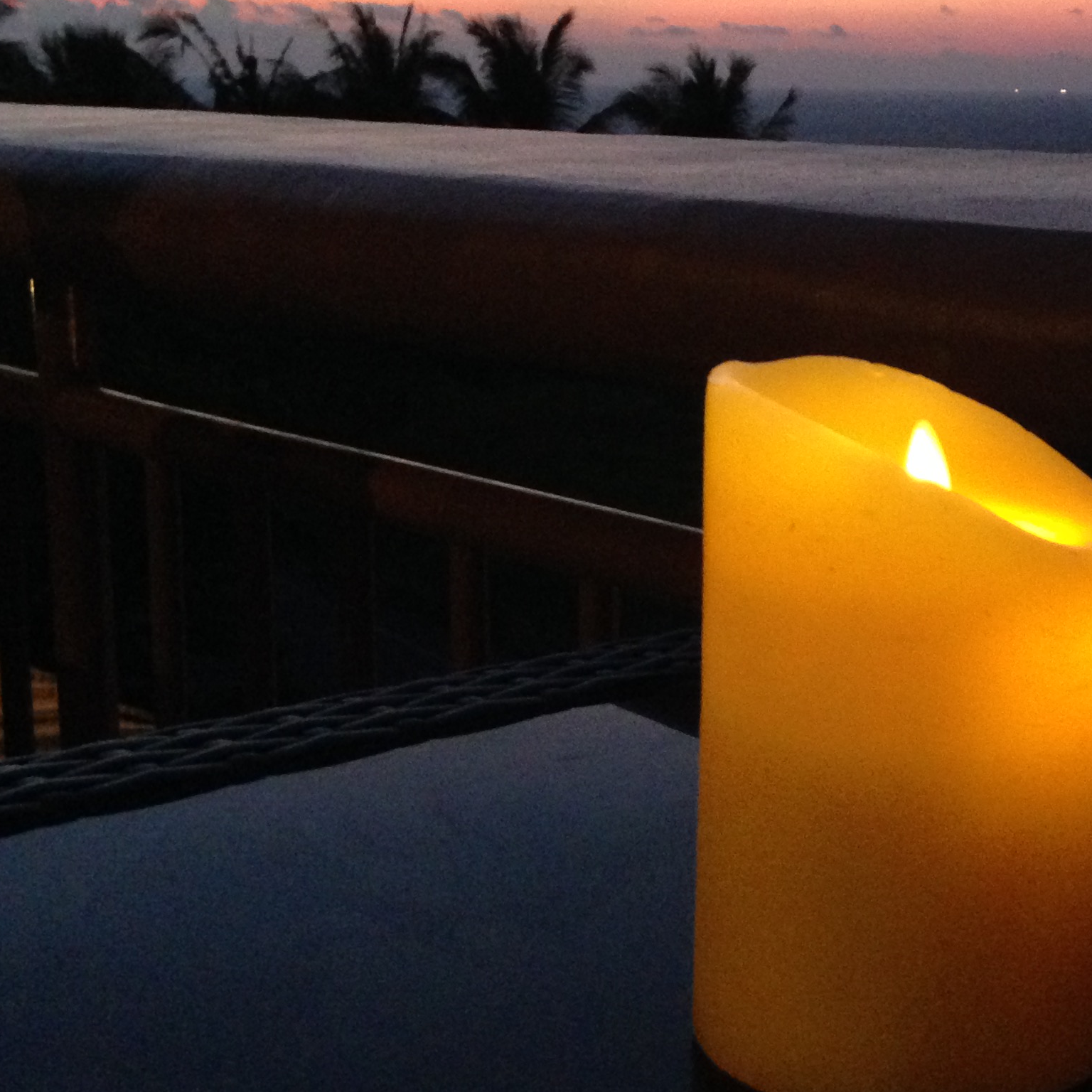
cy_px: 417
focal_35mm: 62
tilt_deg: -9.1
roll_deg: -0.4
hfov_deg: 26.6
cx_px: 1016
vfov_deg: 27.6
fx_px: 2213
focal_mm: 4.12
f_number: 2.4
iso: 400
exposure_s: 1/15
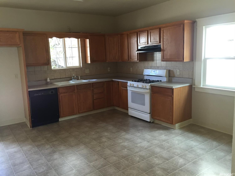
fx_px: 197
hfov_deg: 61.7
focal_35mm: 29
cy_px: 88
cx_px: 118
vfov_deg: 48.2
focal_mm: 4.15
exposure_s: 1/30
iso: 50
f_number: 2.2
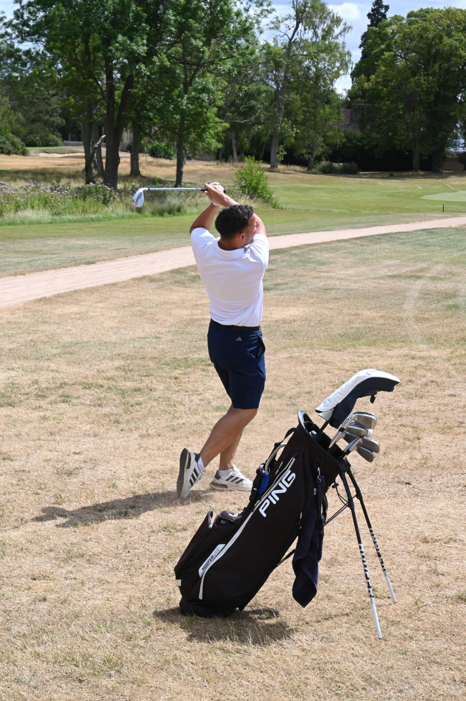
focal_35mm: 70
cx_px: 233
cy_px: 350
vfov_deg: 28.9
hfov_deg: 19.4
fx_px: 1361
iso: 200
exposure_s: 1/100
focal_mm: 70
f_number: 18
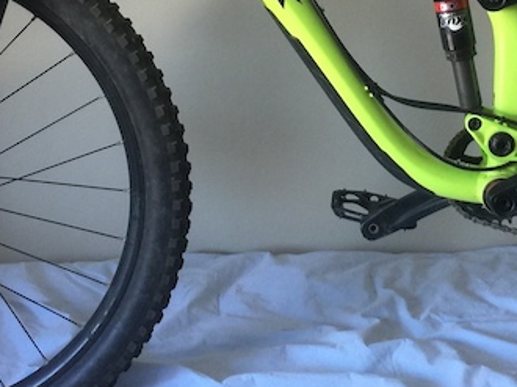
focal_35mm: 90
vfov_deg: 15.9
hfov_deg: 21.6
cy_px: -44
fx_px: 1343
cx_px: 379
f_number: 2.2
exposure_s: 1/15
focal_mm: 4.15
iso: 40
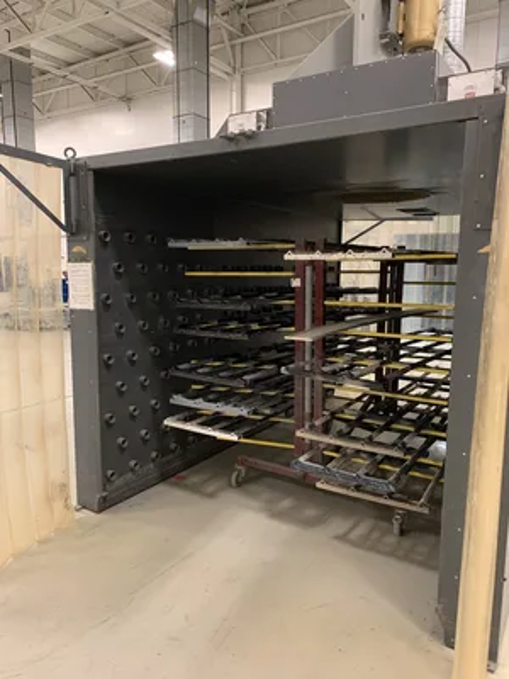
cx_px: 254
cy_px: 340
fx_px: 510
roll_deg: -0.8
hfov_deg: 53.1
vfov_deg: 67.3
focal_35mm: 26
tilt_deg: -7.6
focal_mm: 4.25
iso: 400
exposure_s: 1/44
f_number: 1.8
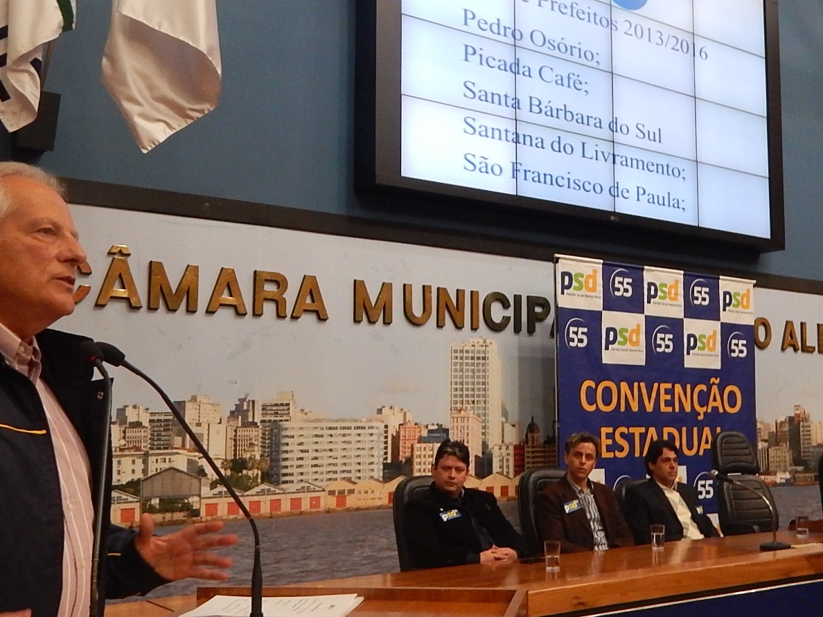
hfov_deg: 42.8
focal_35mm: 44
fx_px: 1046
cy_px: 325
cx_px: 491
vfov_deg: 32.9
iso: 360
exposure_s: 1/30
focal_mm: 4
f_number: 3
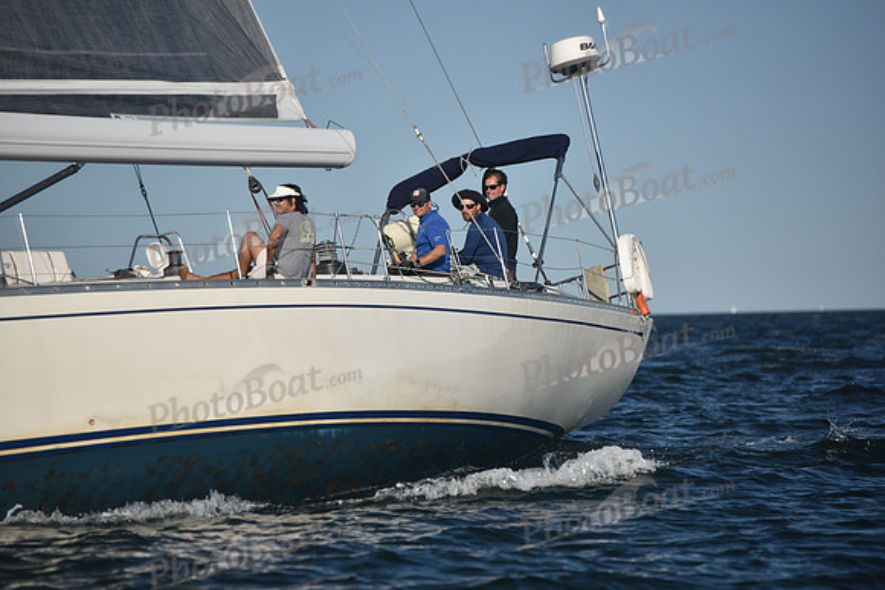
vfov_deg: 6.9
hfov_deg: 10.3
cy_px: 295
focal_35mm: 200
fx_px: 4918
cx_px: 442
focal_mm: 200
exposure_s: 1/2500
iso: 250
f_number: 4.5
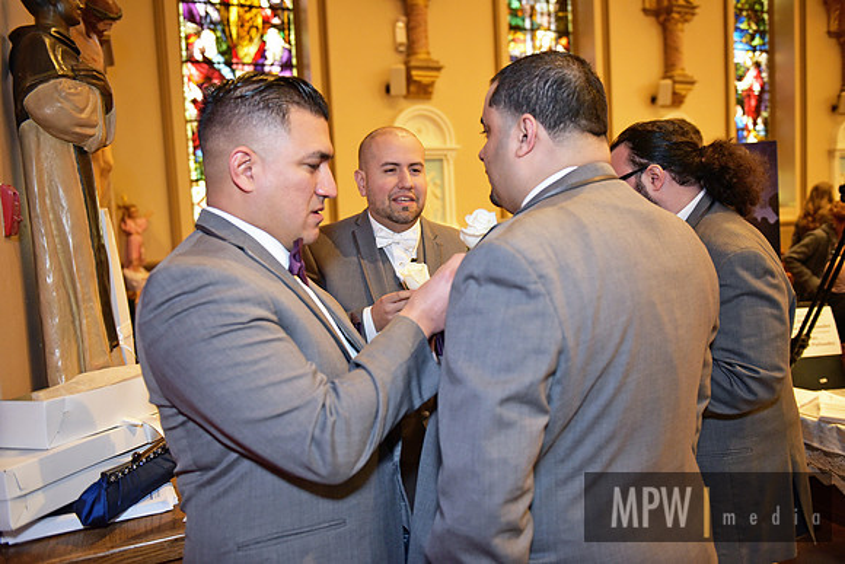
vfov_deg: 46.4
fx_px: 657
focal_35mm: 28
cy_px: 282
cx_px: 422
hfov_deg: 65.5
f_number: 2.8
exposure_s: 1/160
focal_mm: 28
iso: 2000
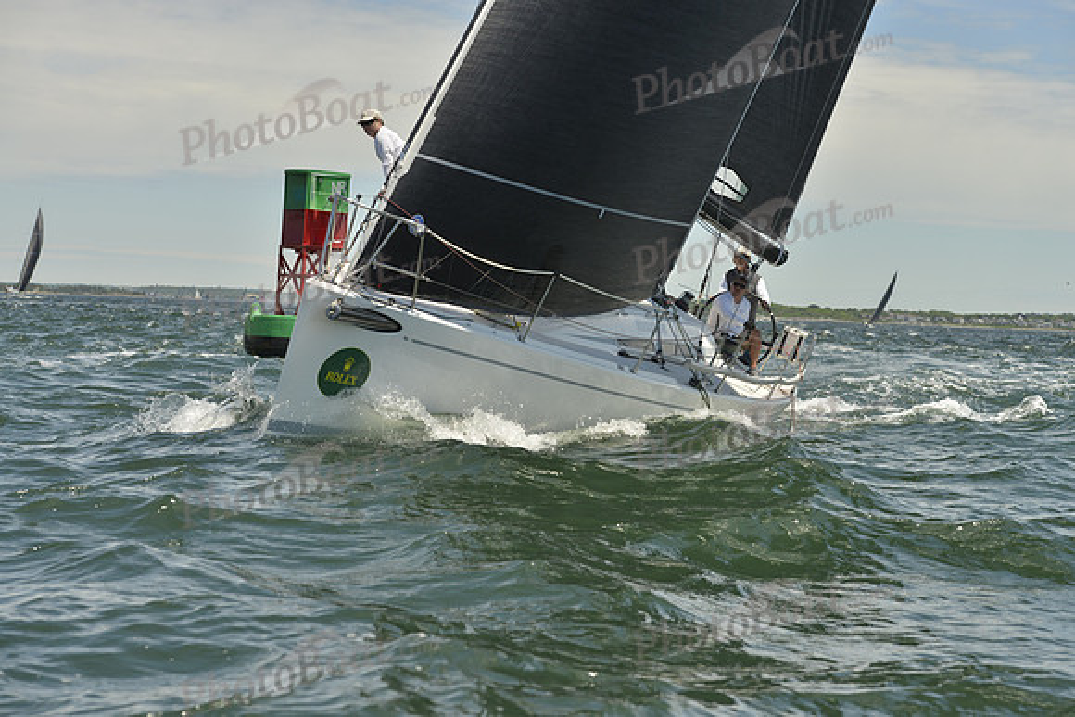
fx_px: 2539
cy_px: 358
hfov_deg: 23.9
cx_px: 538
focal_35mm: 85
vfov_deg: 16.1
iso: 280
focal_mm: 85
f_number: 7.1
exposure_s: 1/1600
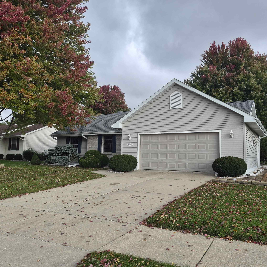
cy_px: 136
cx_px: 160
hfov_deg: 56.9
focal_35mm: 28
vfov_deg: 57.3
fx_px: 244
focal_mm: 5.4
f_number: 1.8
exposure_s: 1/1736
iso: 80
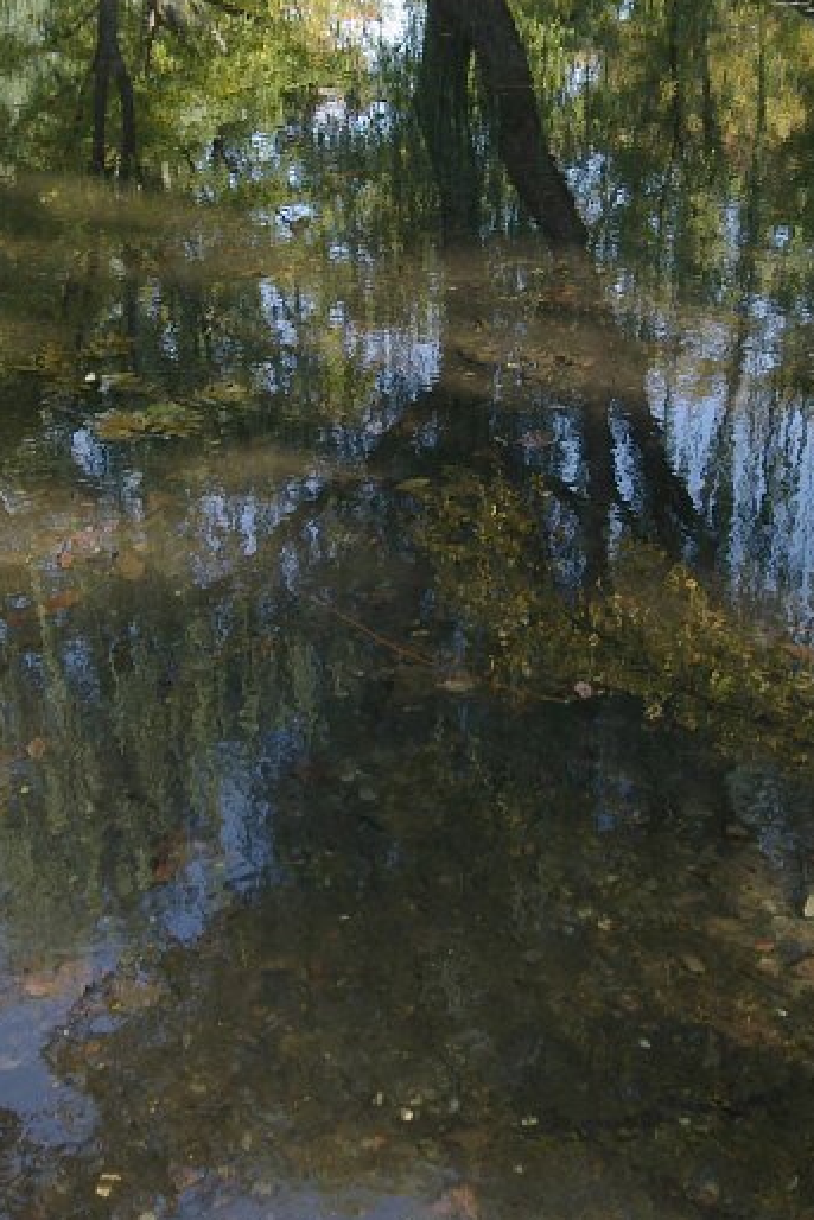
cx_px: 477
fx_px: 1898
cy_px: 475
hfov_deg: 24.2
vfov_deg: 35.5
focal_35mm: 56
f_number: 5.6
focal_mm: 24
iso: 200
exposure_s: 1/80
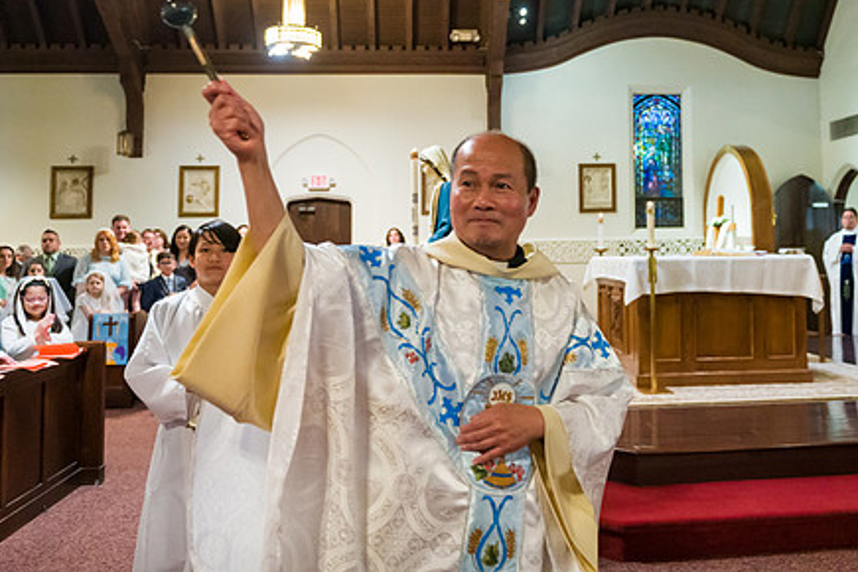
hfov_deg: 58.5
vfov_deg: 40.6
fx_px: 763
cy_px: 193
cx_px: 489
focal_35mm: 32
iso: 5000
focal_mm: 24
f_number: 3.2
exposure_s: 1/200
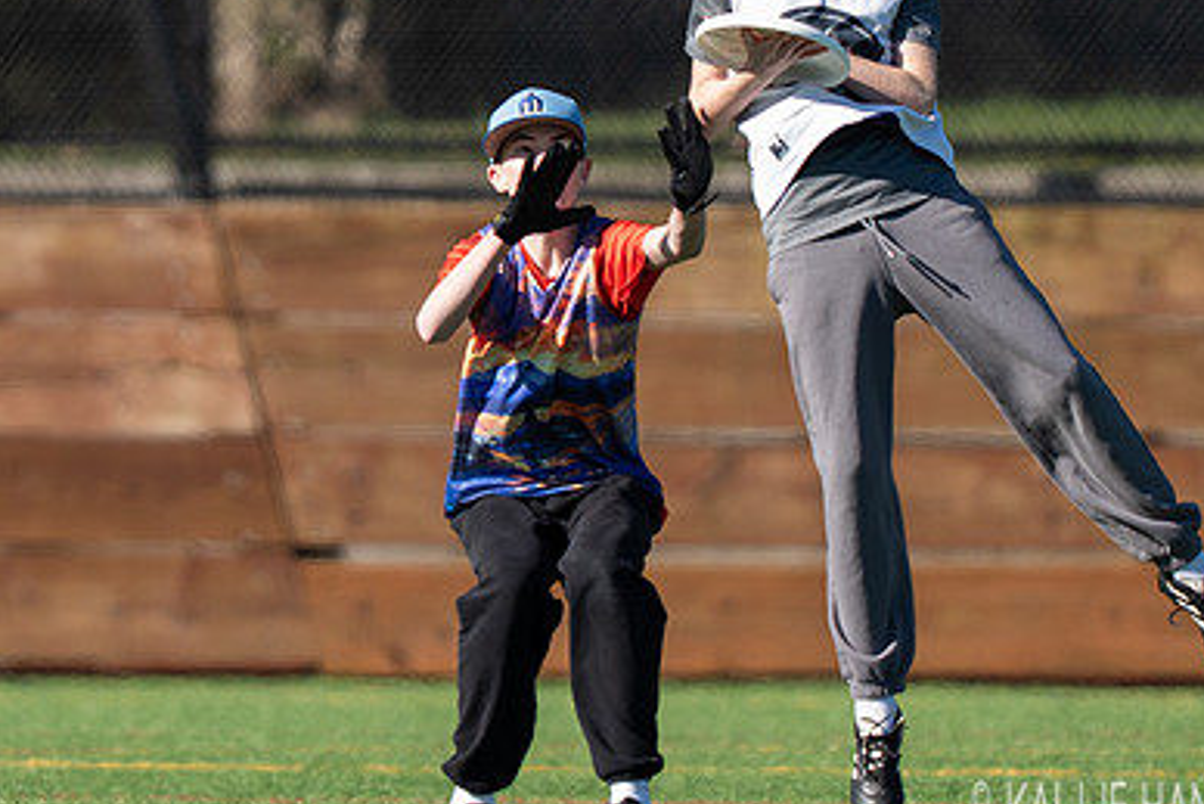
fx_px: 41652
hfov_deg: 1.7
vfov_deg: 1.1
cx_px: 454
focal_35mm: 1245
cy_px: 254
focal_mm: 400
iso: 200
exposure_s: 1/2000
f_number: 2.8
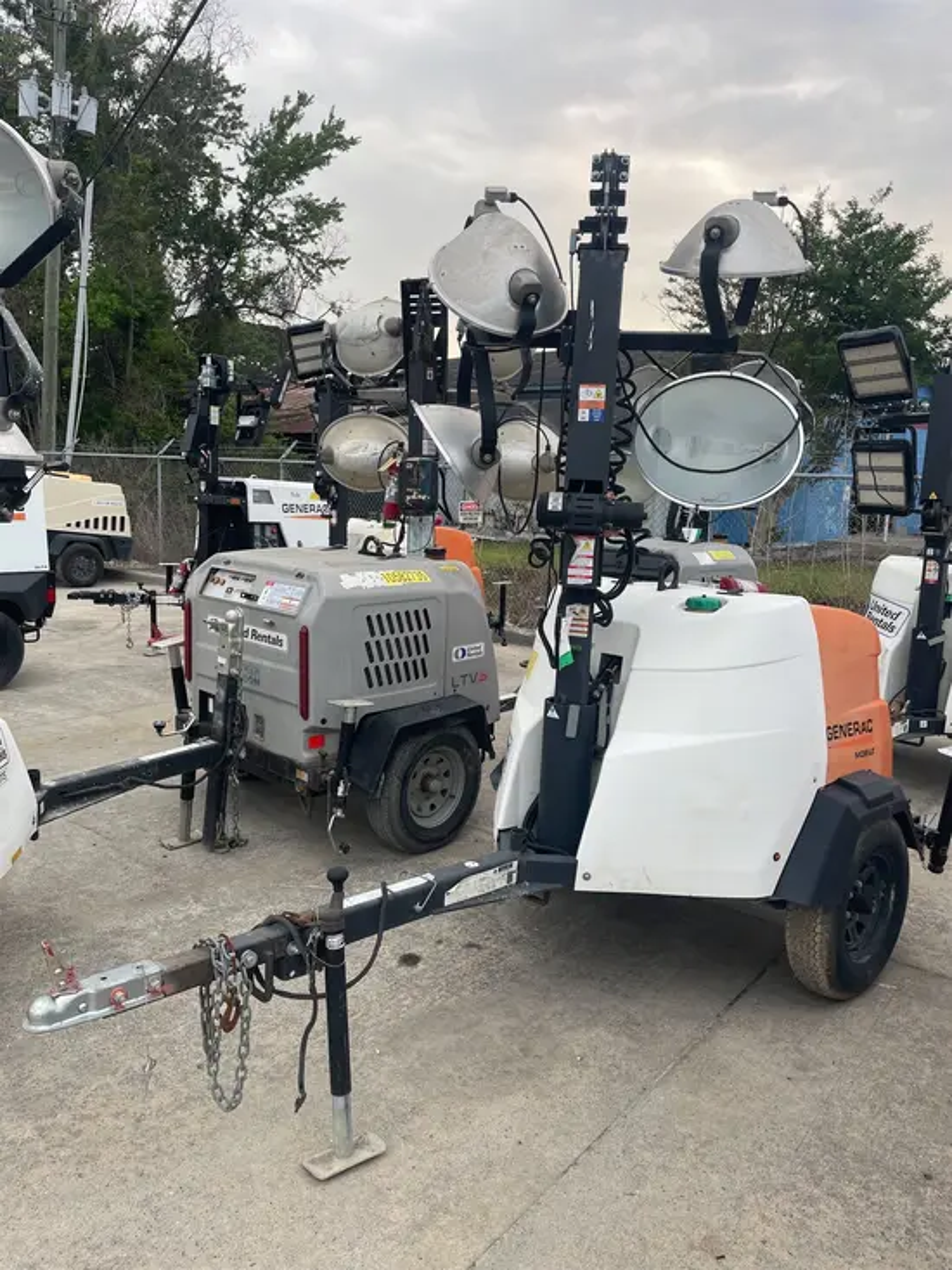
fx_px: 953
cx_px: 476
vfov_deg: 67.3
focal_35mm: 26
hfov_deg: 53.1
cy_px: 635
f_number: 1.6
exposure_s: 1/161
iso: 32
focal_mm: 4.2
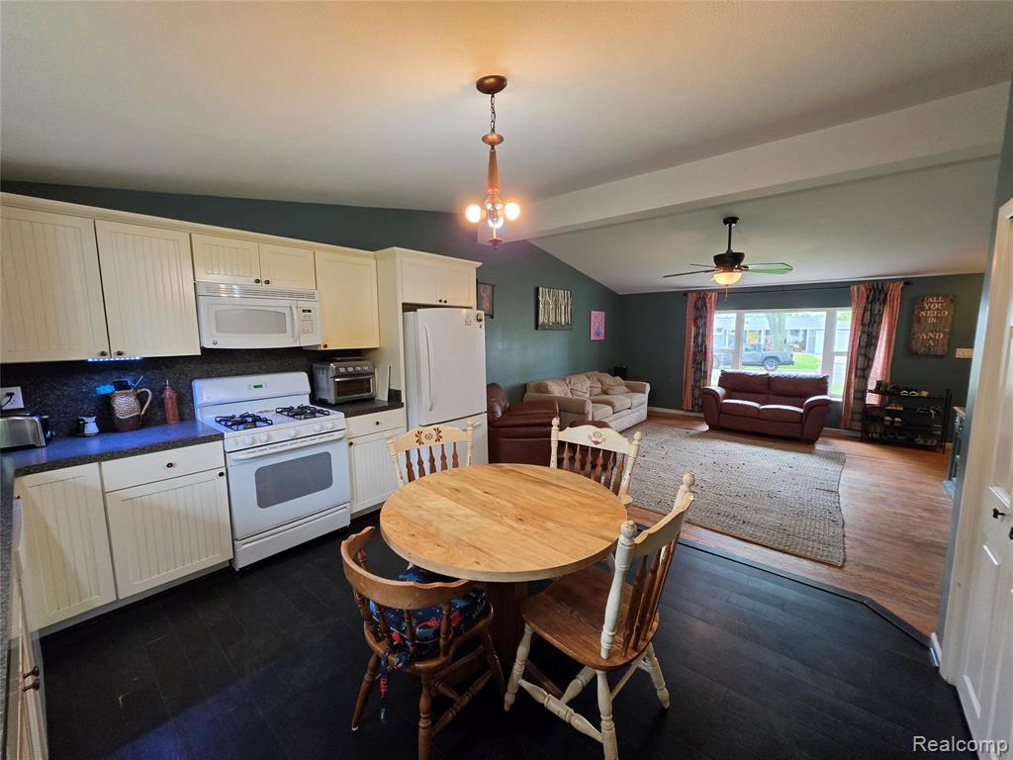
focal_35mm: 13
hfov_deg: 106.2
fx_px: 380
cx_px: 506
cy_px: 380
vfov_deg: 89.9
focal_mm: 2.2
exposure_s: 1/120
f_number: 1.9
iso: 250
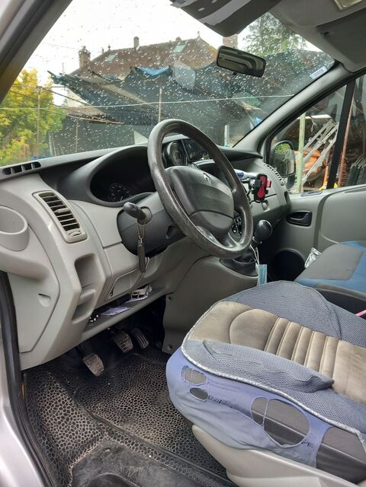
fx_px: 381
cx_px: 183
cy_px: 244
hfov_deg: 51.4
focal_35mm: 27
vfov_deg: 65.3
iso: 64
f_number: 1.8
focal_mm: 4
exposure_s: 1/50
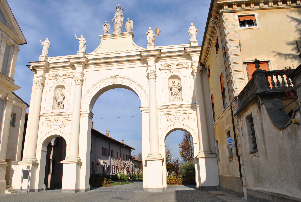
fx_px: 226
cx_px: 150
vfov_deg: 48.0
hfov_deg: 67.3
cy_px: 101
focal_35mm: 27
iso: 100
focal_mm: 18
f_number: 9
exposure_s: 1/320
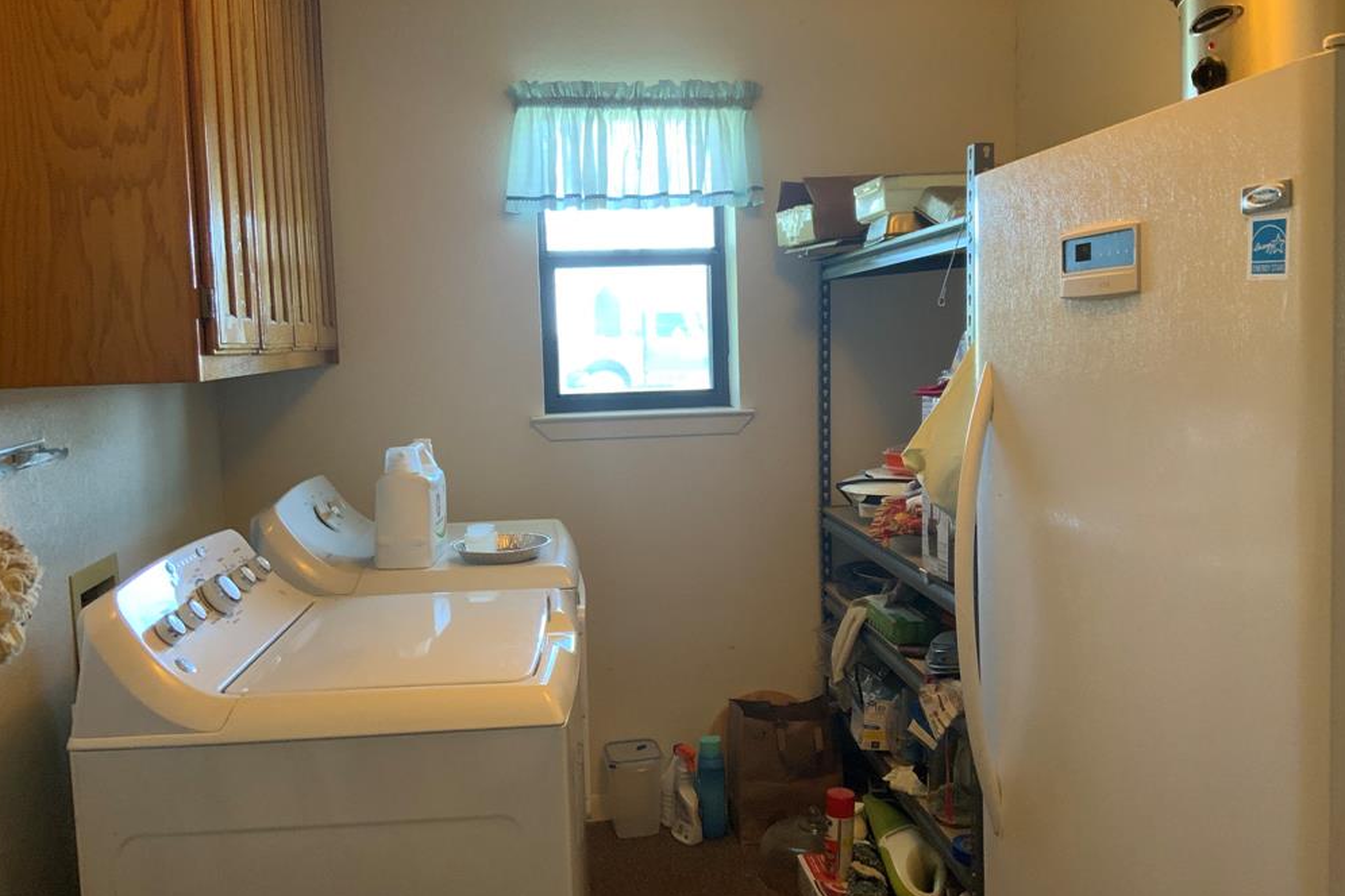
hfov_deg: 60.3
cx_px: 659
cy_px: 426
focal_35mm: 31
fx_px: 1158
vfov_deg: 42.3
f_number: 1.8
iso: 200
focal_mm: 3
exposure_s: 1/60
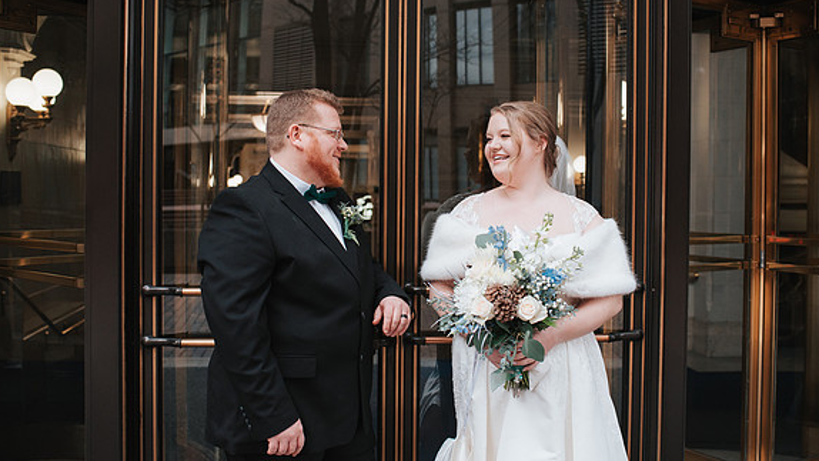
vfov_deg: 30.4
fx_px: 847
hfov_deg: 51.6
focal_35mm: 39
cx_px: 421
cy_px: 204
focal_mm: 35
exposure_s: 1/320
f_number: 3.2
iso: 1000
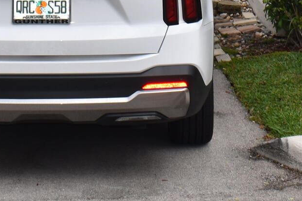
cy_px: -228
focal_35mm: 173
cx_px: 107
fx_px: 1451
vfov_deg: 7.6
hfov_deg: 11.9
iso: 100
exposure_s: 1/200
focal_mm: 24
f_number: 10
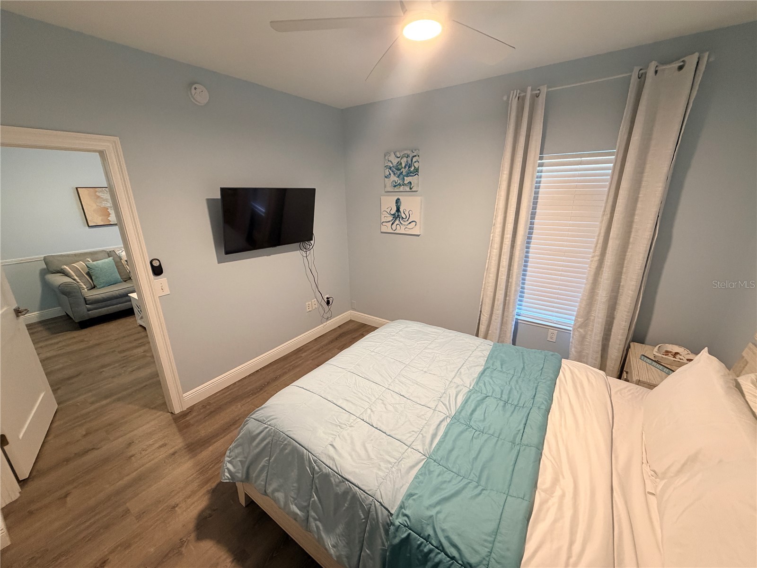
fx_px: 306
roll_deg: +0.5
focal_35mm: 14
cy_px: 284
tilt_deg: -18.6
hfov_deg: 102.1
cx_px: 378
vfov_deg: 85.7
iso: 320
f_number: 2.2
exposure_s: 1/60
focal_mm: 2.22
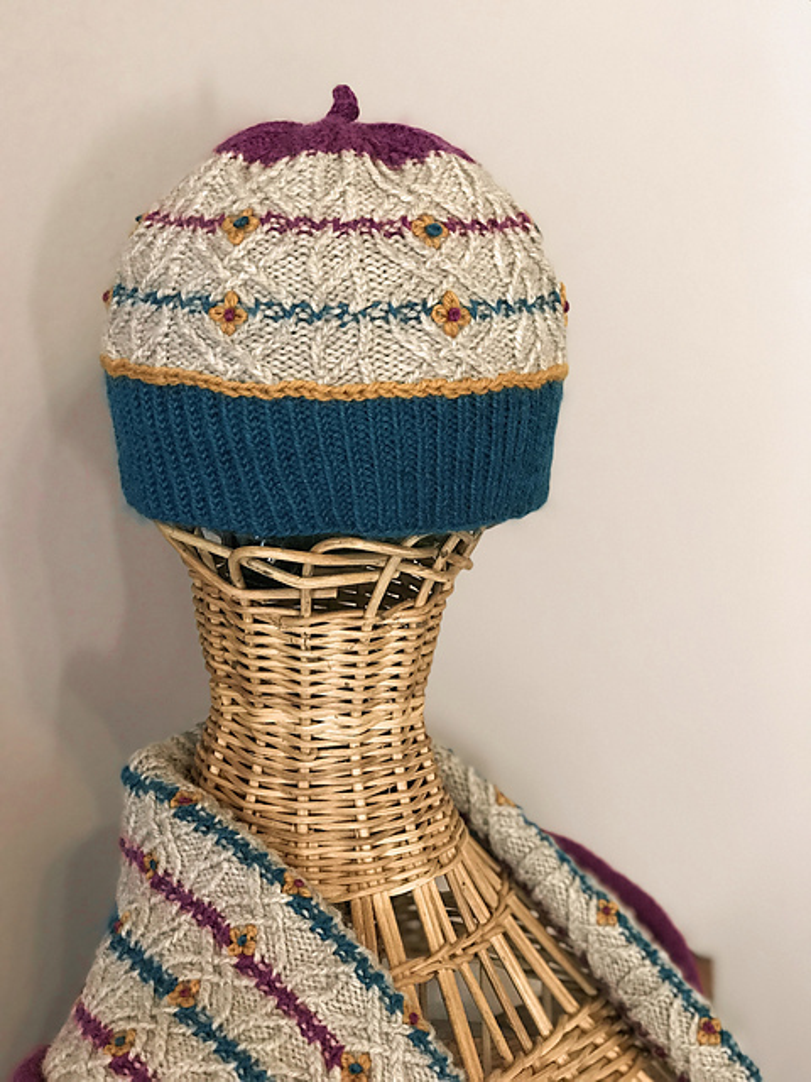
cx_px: 406
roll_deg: -1.1
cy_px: 541
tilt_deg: -6.8
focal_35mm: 57
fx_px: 1781
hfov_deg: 25.7
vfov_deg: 33.8
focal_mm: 6.6
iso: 400
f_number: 2.8
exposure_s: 1/60
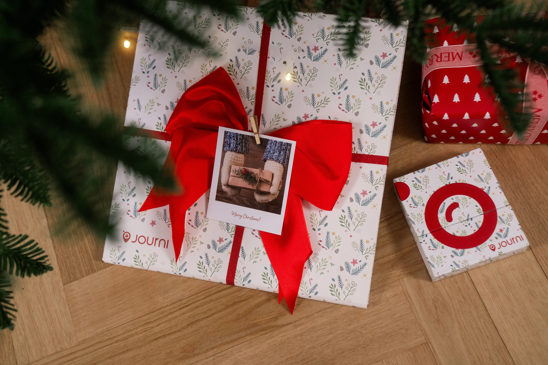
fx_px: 655
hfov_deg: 45.4
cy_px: 182
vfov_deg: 31.2
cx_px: 274
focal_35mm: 43
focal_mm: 43
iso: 1600
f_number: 4.5
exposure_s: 1/500
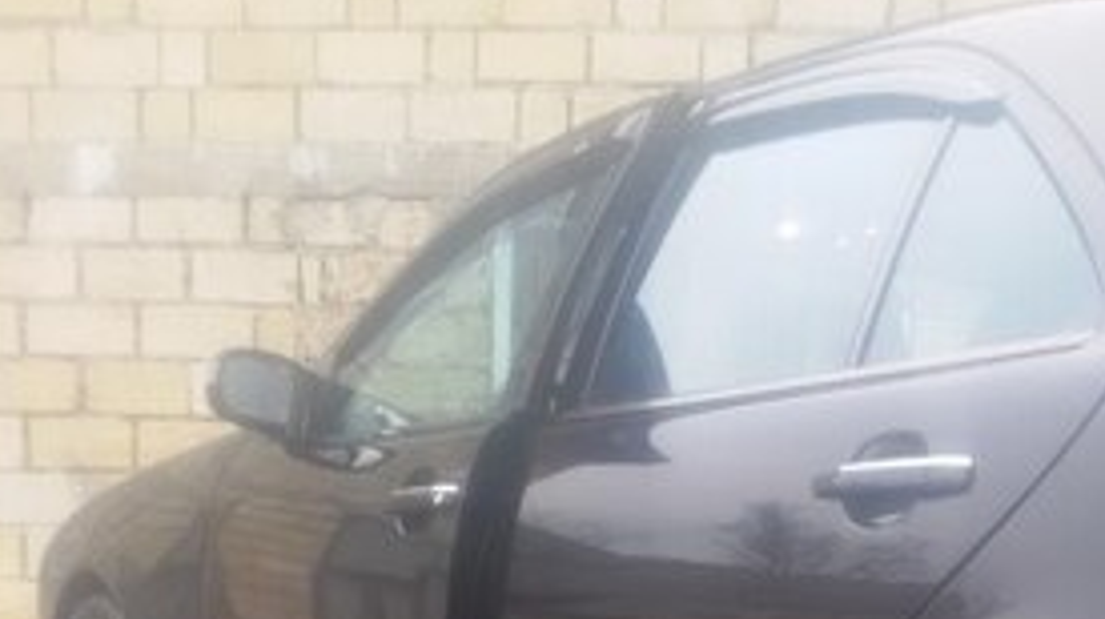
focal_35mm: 61
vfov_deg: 17.8
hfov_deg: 34.2
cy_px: 904
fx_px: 1785
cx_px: 711
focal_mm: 2.93
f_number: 2.4
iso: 40
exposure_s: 1/60
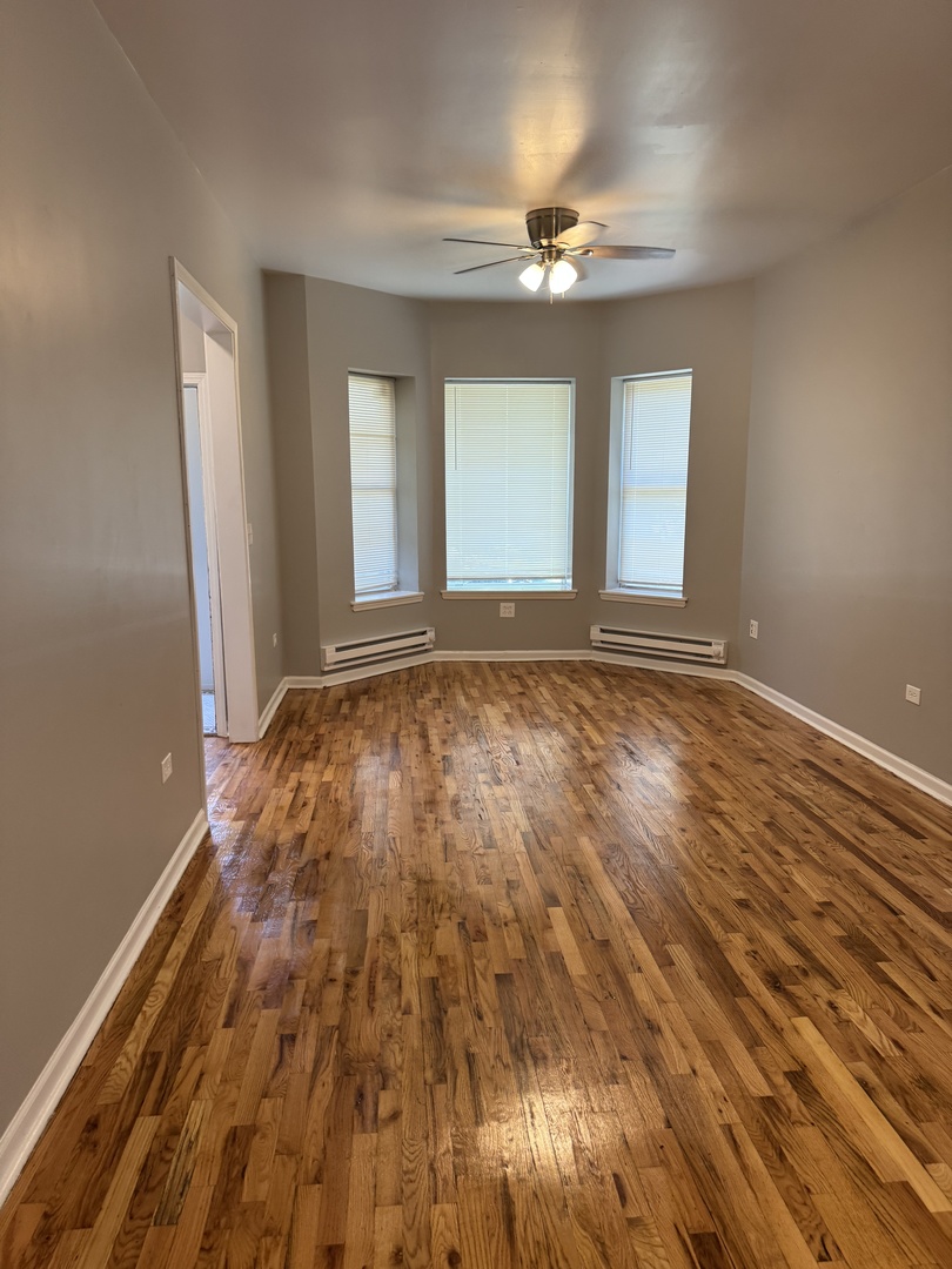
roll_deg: -0.1
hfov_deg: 56.8
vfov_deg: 71.6
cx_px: 476
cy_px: 634
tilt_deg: -9.3
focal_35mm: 24
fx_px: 880
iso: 200
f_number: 1.78
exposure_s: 1/120
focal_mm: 6.76
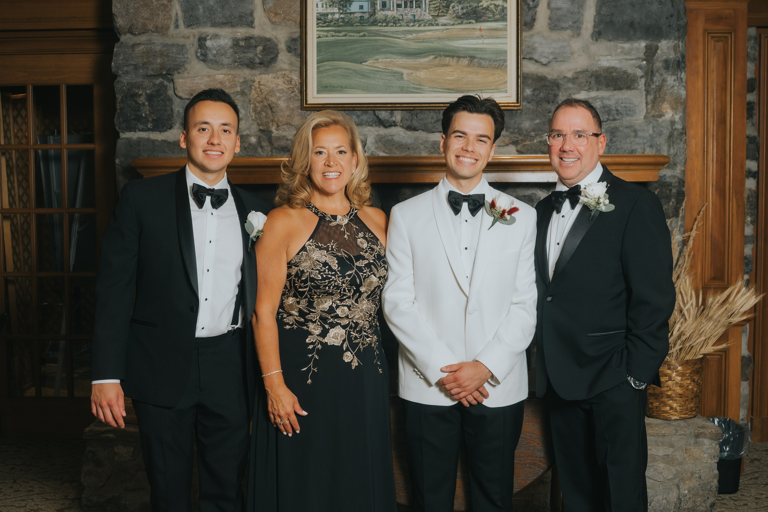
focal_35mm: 46
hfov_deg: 42.9
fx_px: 976
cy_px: 256
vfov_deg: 29.4
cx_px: 384
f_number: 4
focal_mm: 22
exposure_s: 1/200
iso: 400
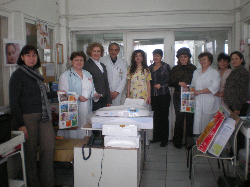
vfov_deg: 37.7
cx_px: 125
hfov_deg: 49.0
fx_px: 274
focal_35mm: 38
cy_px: 94
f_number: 3.1
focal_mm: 6.3
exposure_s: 1/55.8
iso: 200
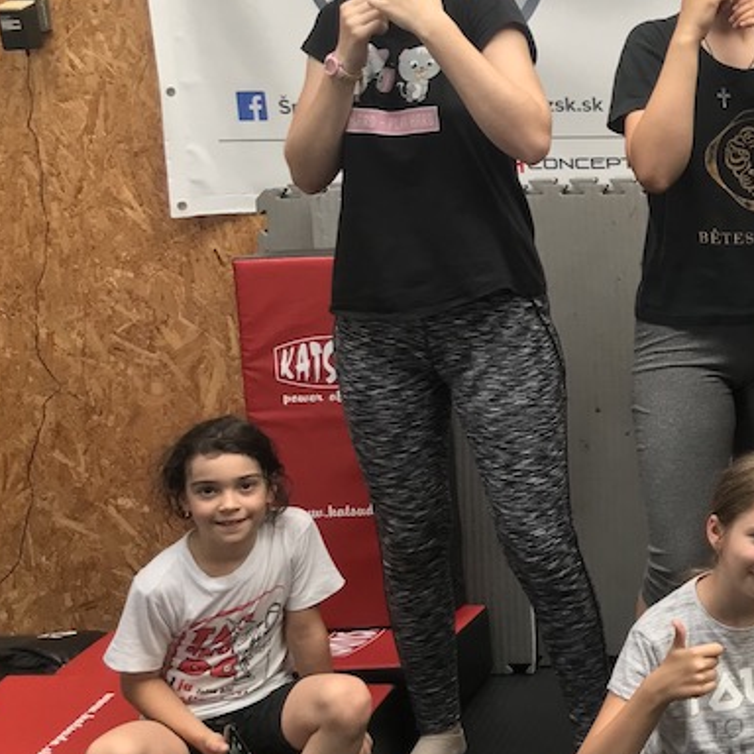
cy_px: 344
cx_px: 980
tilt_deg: -12.5
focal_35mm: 66
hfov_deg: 23.2
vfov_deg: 26.1
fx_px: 1626
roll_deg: +0.7
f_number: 1.8
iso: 32
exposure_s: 1/100
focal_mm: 3.99
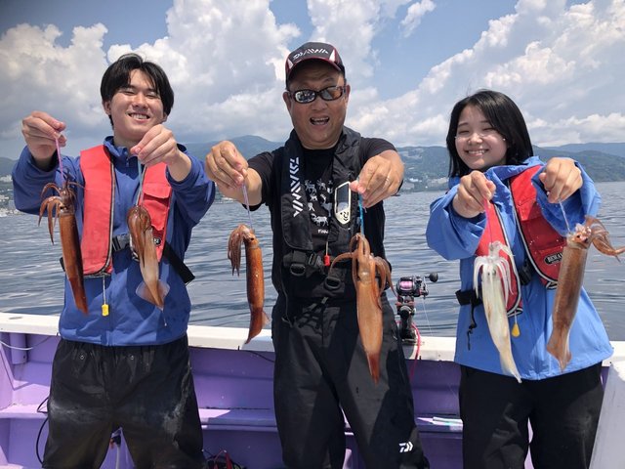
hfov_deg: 63.4
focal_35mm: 28
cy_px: 234
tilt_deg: -4.5
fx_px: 506
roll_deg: +2.2
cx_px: 312
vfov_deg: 49.7
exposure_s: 1/1656
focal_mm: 3.99
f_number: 1.8
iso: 20
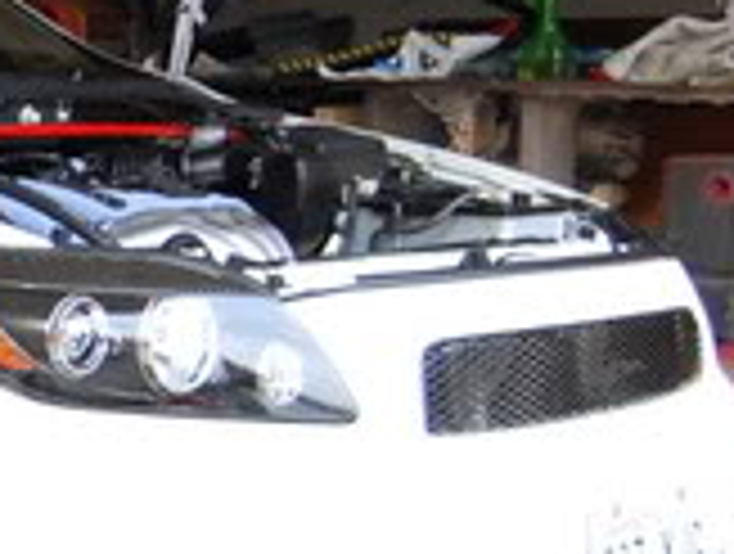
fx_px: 2635
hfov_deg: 14.4
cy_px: 245
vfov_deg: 12.0
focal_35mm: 124
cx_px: -493
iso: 400
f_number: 3.8
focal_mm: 22
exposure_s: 1/100
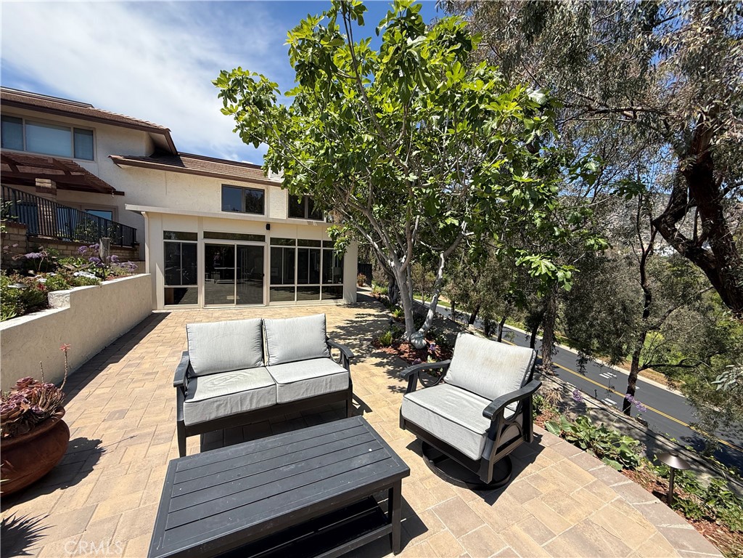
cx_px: 372
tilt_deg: -3.1
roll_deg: -1.7
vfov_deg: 85.7
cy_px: 279
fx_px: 300
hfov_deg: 102.1
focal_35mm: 14
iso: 50
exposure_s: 1/1572
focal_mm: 2.22
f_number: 2.2
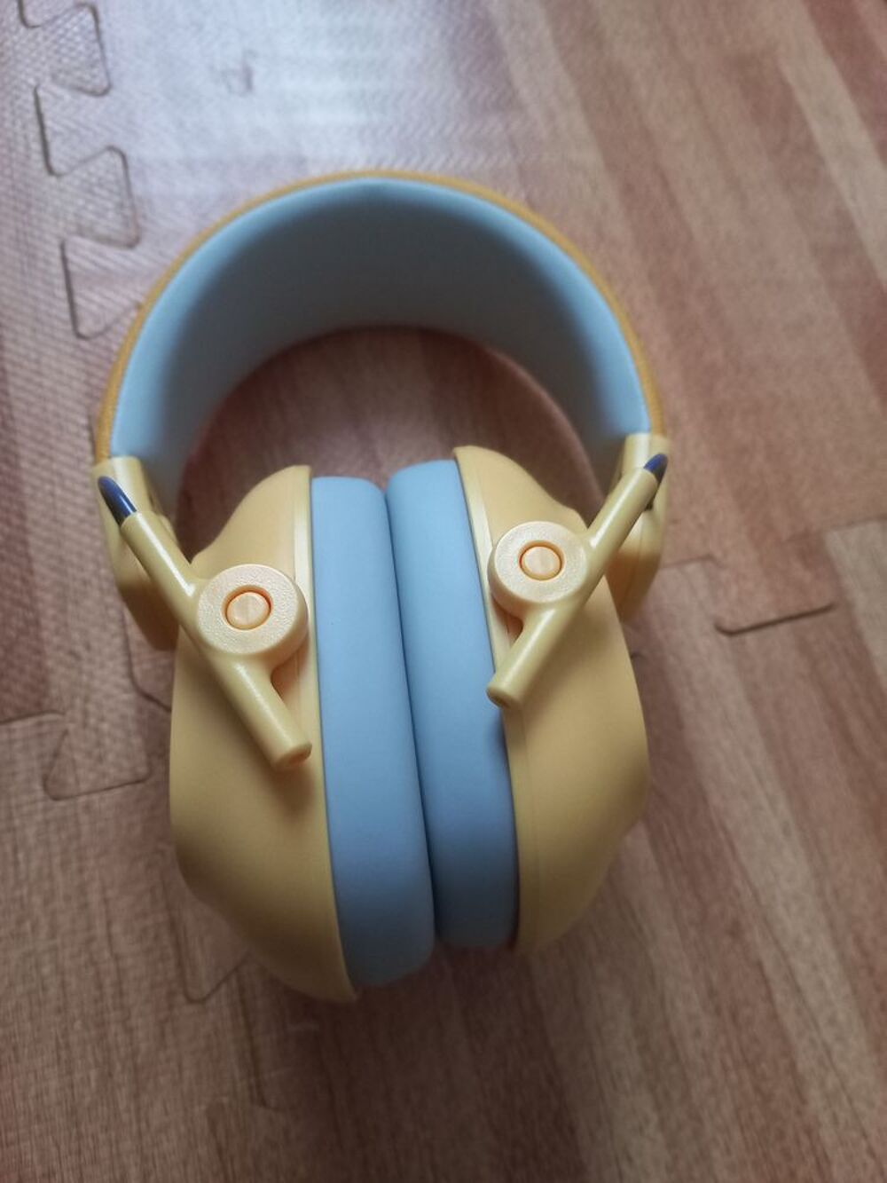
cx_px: 444
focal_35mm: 25
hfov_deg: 54.9
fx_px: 854
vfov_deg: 69.4
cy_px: 592
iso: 1250
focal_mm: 4.6
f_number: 1.8
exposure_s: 1/16.7
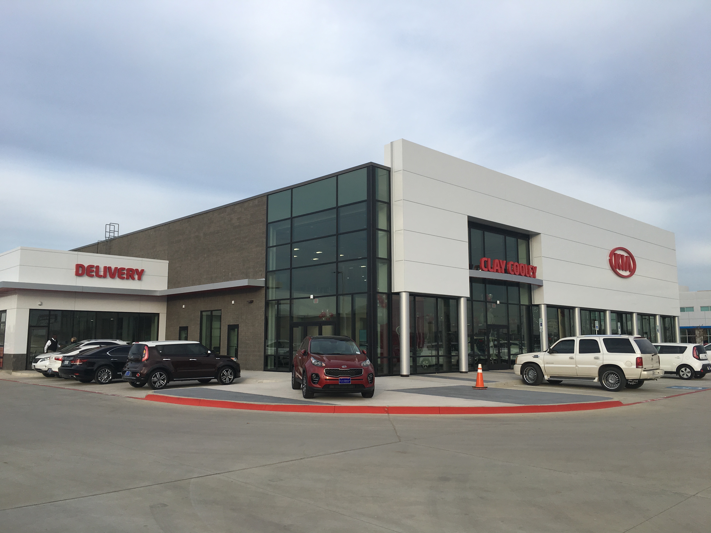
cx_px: 356
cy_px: 266
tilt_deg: +9.1
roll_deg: +0.3
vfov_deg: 48.2
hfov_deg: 61.7
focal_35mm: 29
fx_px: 596
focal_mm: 4.15
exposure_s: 1/793
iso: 25
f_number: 2.2
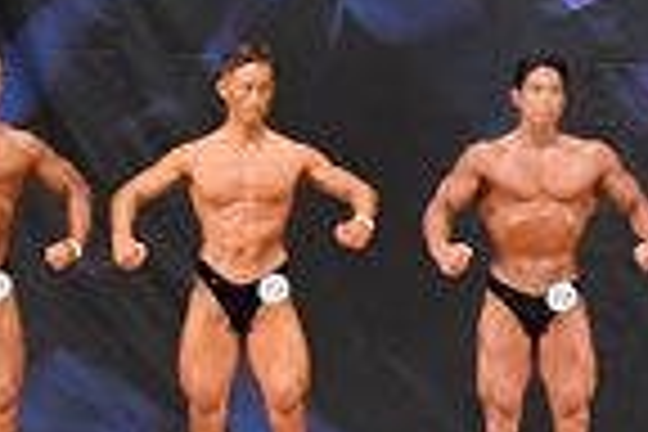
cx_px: 1010
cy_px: 58
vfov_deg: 3.8
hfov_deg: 5.7
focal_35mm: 360
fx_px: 6479
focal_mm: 45
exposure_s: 1/400
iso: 7200
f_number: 5.6
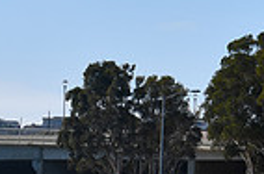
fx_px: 2458
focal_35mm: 336
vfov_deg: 4.1
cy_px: 232
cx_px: 511
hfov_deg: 6.0
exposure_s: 1/400
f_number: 10
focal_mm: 55
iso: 100
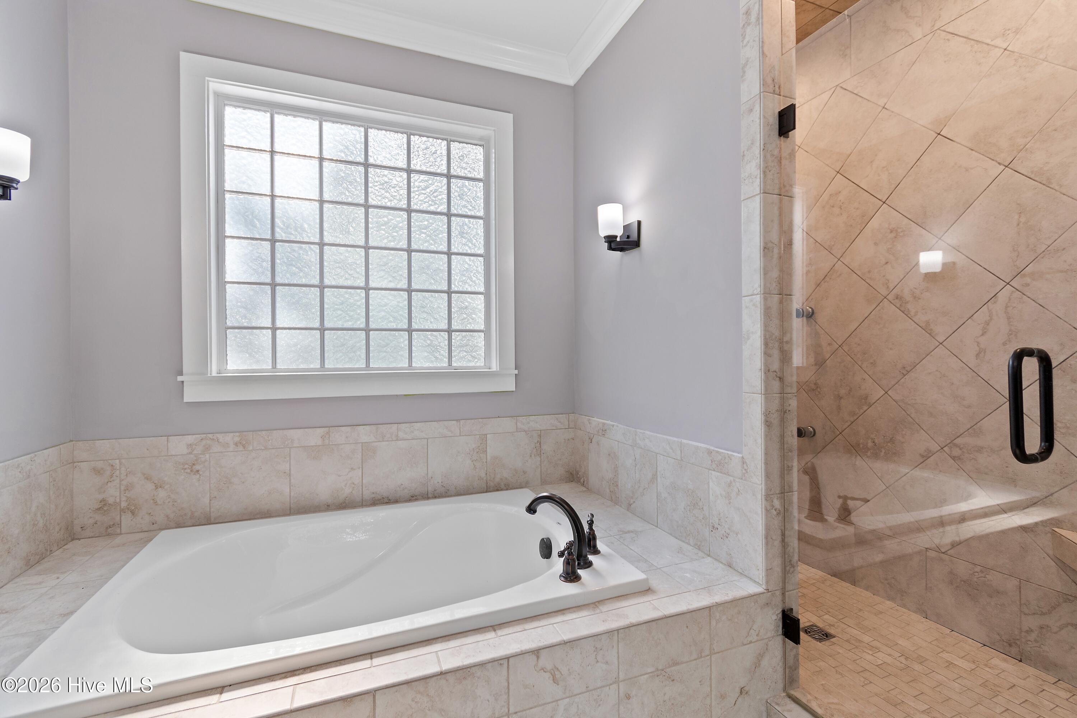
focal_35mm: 15
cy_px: 359
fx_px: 449
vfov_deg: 77.3
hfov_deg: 100.4
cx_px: 538
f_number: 4.5
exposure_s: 1/13
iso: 100
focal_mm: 10
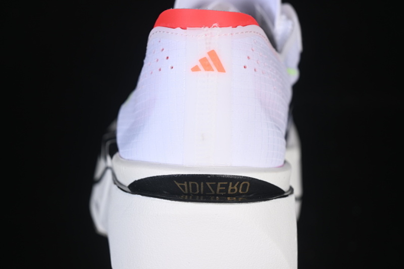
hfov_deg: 27.0
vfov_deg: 18.2
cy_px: 134
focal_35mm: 75
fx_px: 842
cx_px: 202
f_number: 7.1
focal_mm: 50
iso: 160
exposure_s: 1/80
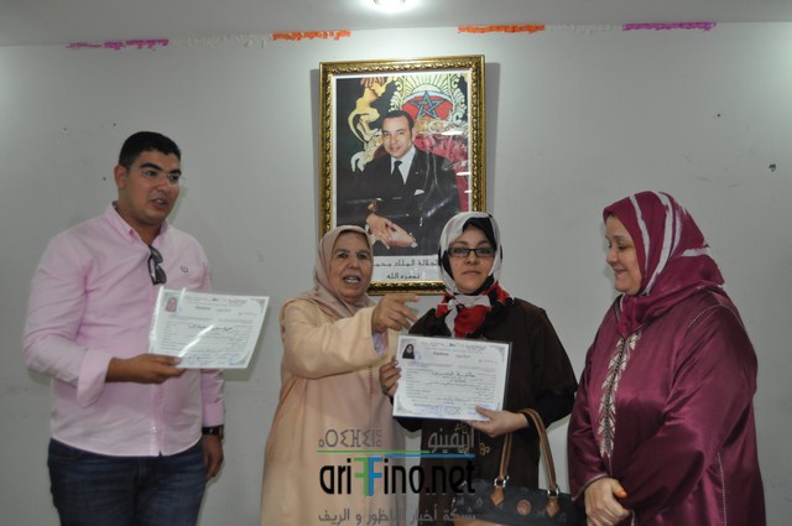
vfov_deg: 38.3
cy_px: 263
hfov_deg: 55.2
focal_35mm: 34
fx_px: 758
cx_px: 396
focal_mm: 23
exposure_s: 1/60
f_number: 3.8
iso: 800
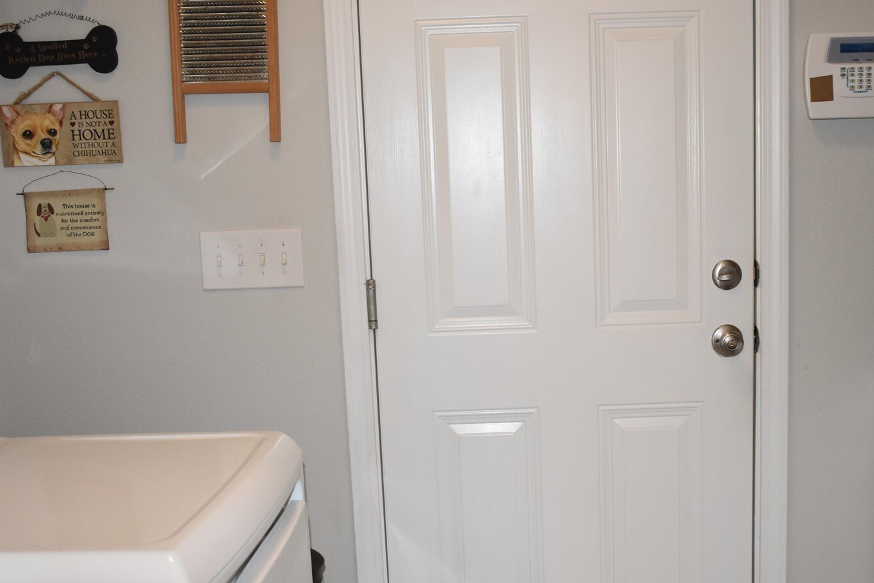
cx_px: 489
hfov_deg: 39.5
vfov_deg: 26.8
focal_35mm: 50
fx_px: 1214
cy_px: 394
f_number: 3.8
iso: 900
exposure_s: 1/60
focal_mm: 22
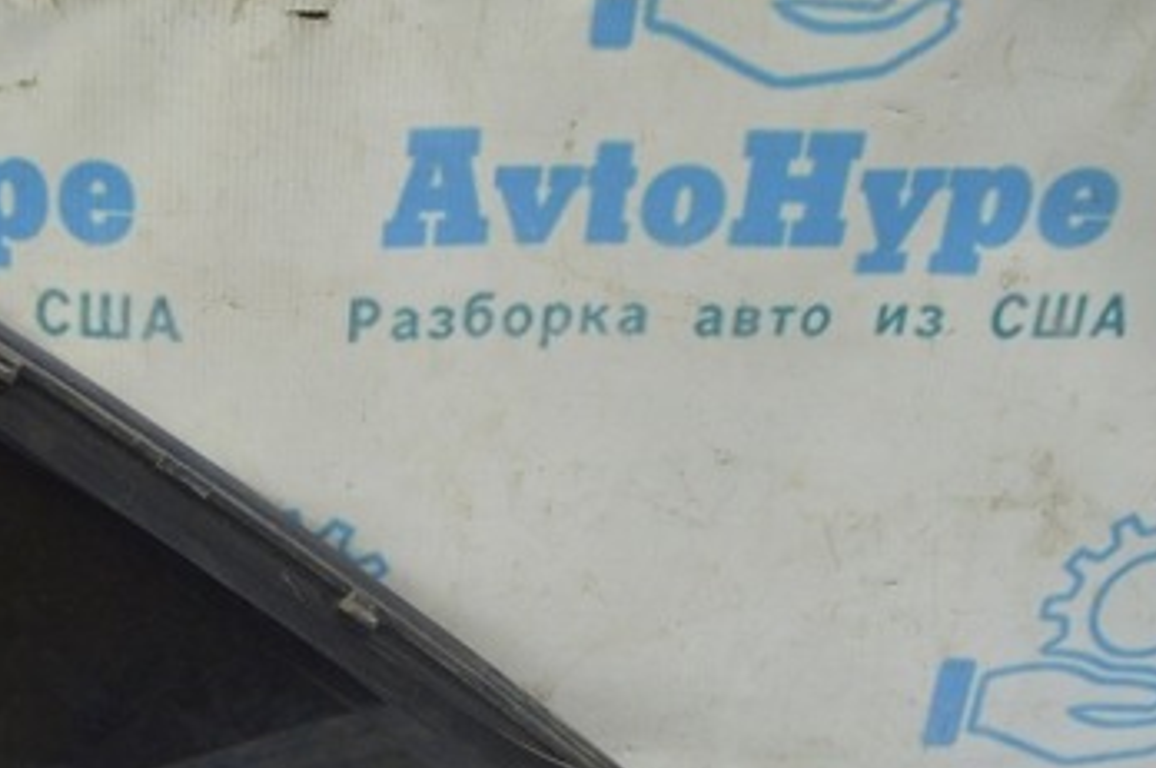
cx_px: 100
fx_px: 1857
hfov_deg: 32.7
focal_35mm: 58
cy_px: 597
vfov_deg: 23.1
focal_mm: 21
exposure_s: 1/20
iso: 400
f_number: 5.6
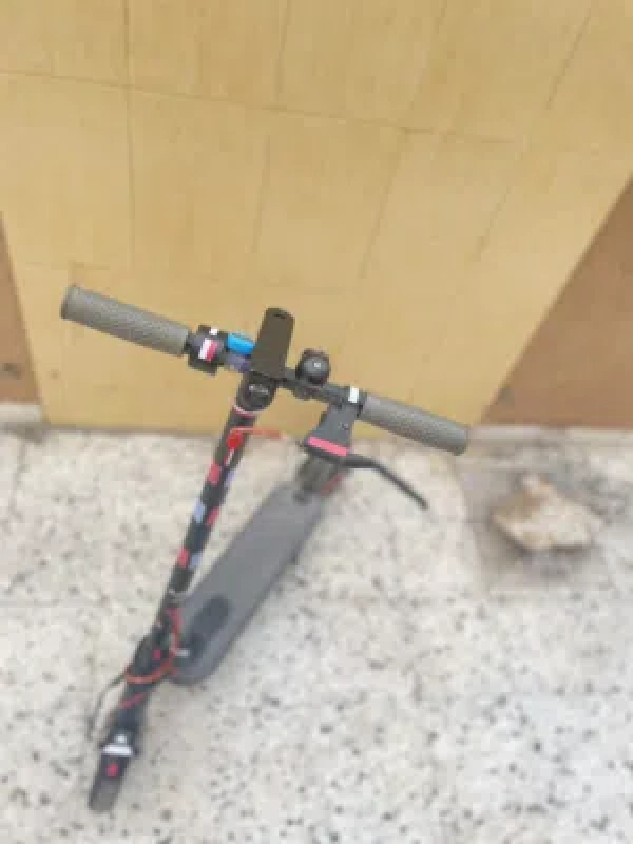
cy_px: 422
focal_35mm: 26
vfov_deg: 67.3
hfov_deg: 53.1
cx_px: 316
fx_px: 634
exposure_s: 1/332
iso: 50
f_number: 1.6
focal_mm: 4.2
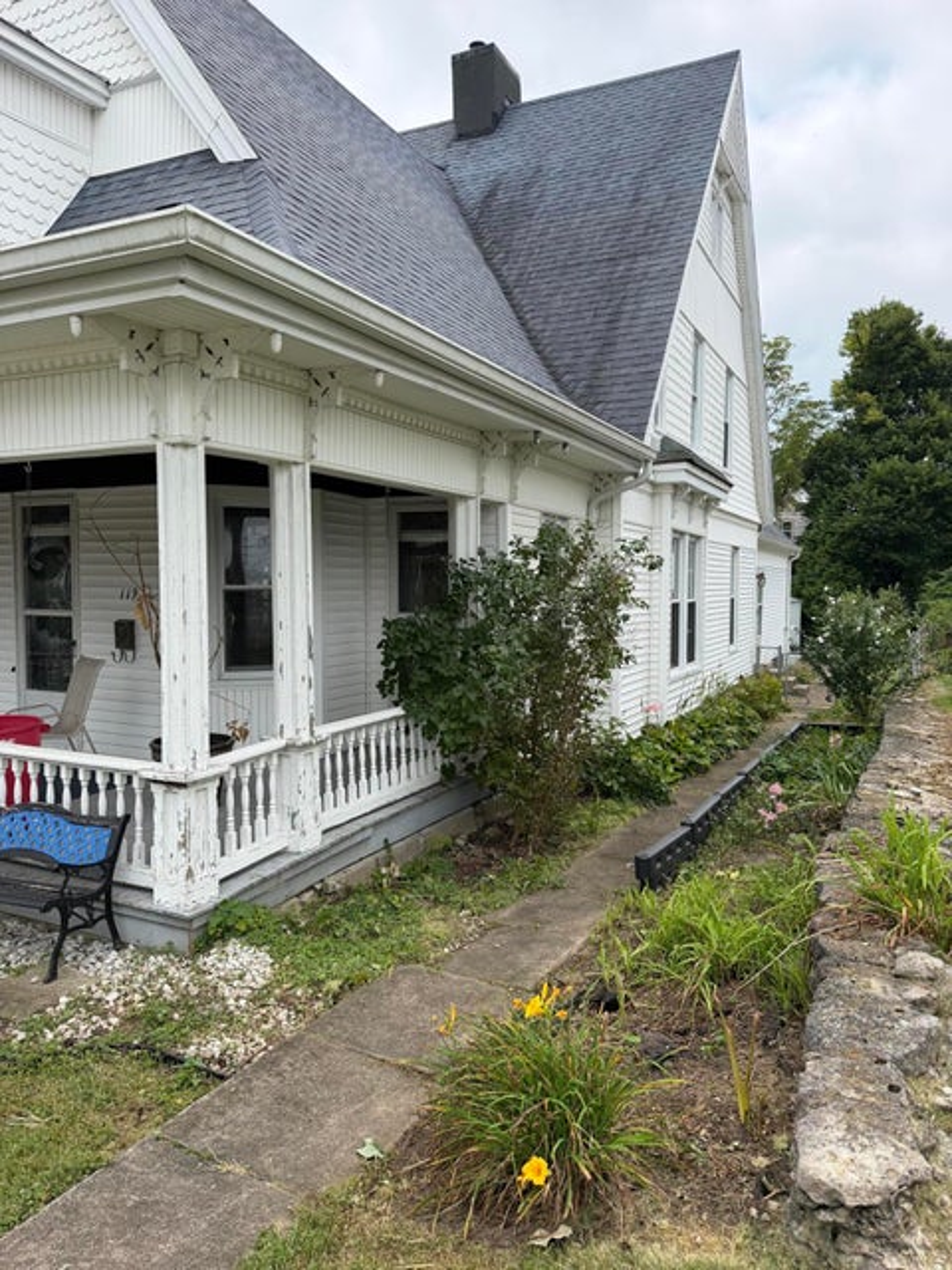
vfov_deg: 71.6
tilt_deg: -4.0
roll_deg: -0.5
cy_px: 635
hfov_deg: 56.8
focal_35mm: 24
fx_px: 880
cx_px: 476
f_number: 1.78
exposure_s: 1/2907
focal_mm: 6.76
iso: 100
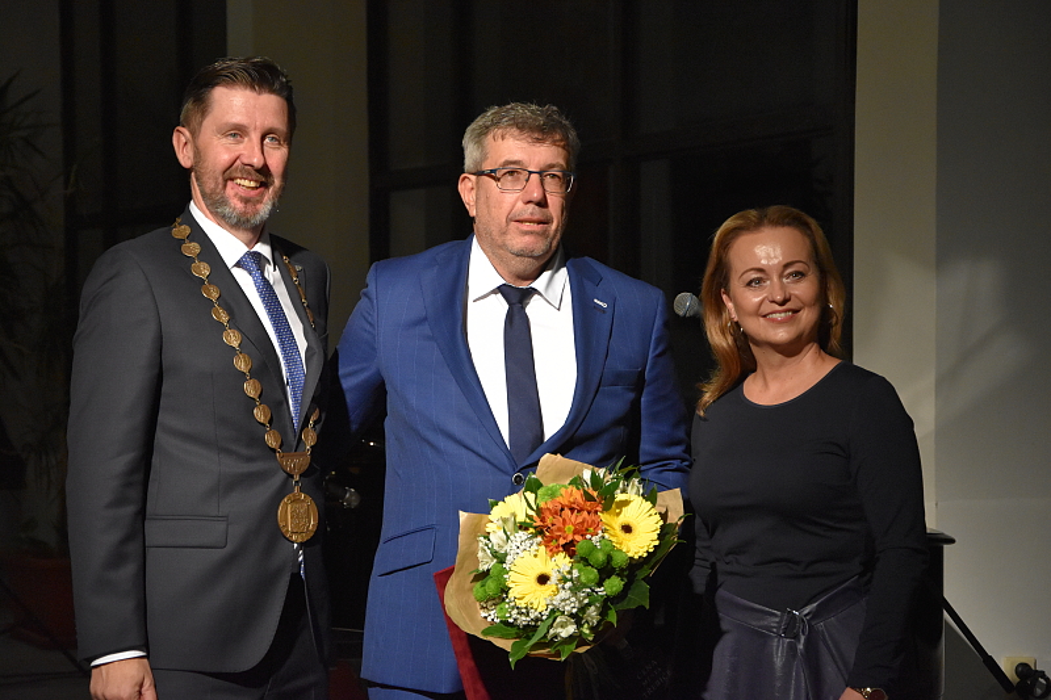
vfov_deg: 13.0
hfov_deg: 19.5
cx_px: 526
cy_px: 350
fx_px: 3065
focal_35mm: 105
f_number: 5.3
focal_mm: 70
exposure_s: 1/500
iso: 3200
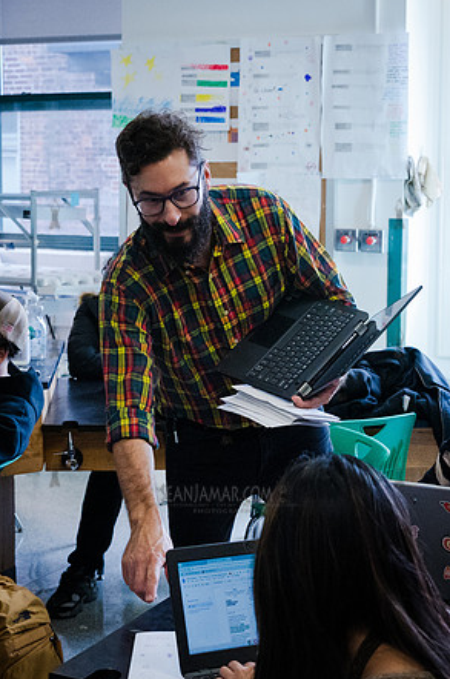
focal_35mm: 66
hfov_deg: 20.5
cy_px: 267
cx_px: 237
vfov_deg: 30.5
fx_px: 1242
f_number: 4.5
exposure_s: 1/1000
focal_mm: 35
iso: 6400
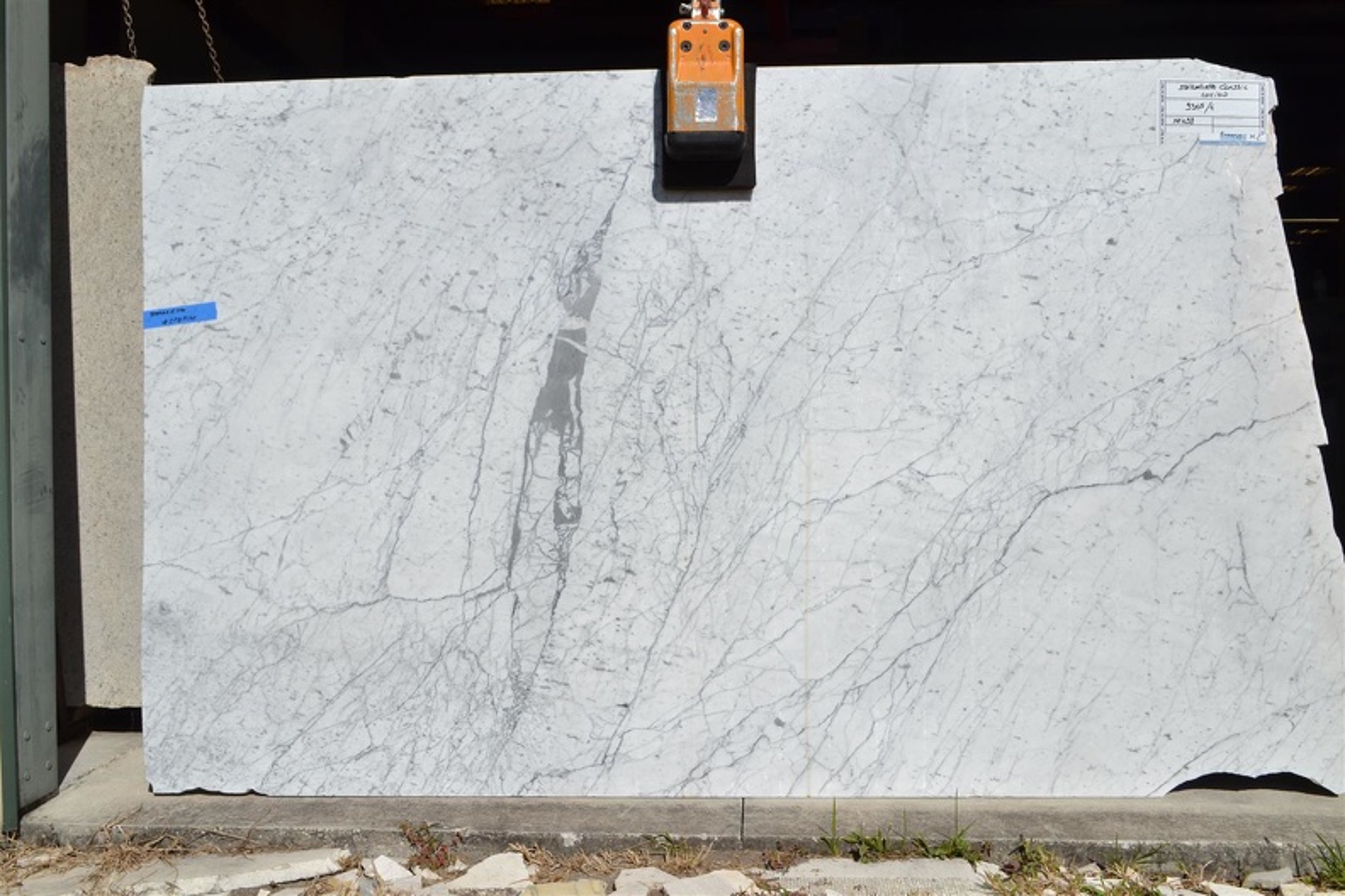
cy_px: 448
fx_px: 1233
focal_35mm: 33
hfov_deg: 57.2
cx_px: 672
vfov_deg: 40.0
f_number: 11
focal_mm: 22
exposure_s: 1/500
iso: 200
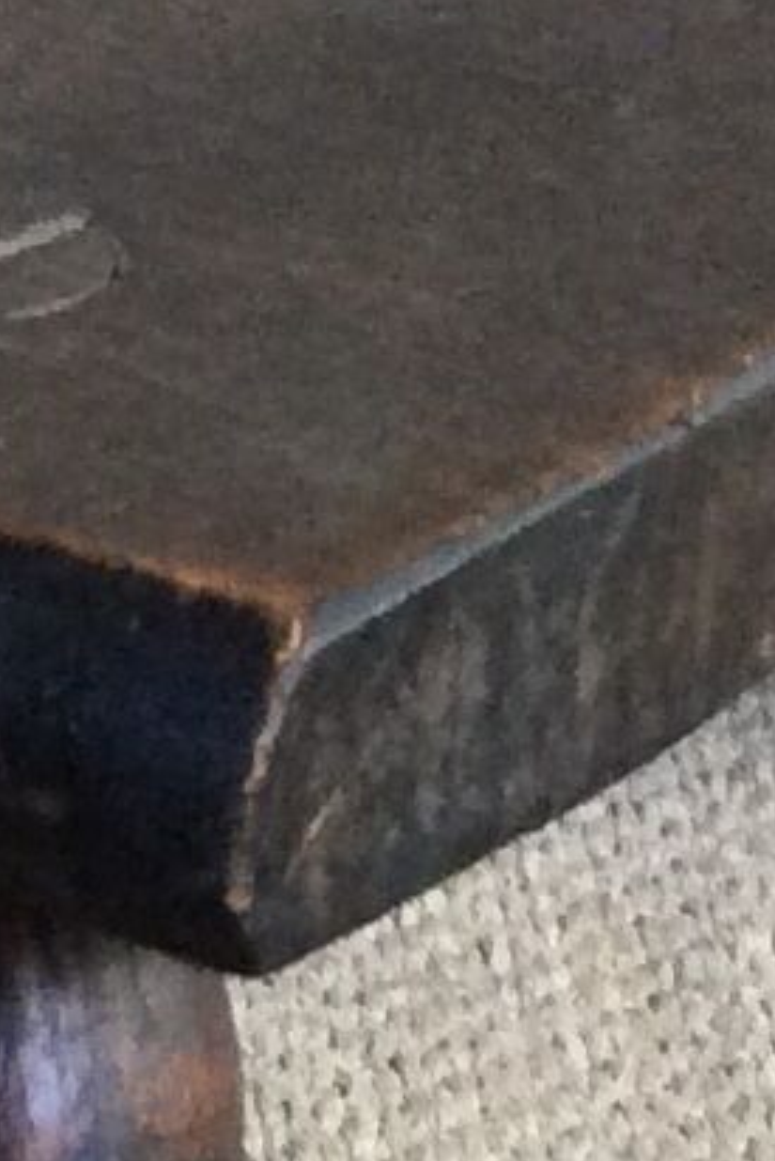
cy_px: 1798
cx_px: -169
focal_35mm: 209
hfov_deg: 6.5
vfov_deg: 9.5
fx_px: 6743
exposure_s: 1/25
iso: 160
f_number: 2.4
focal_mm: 3.3
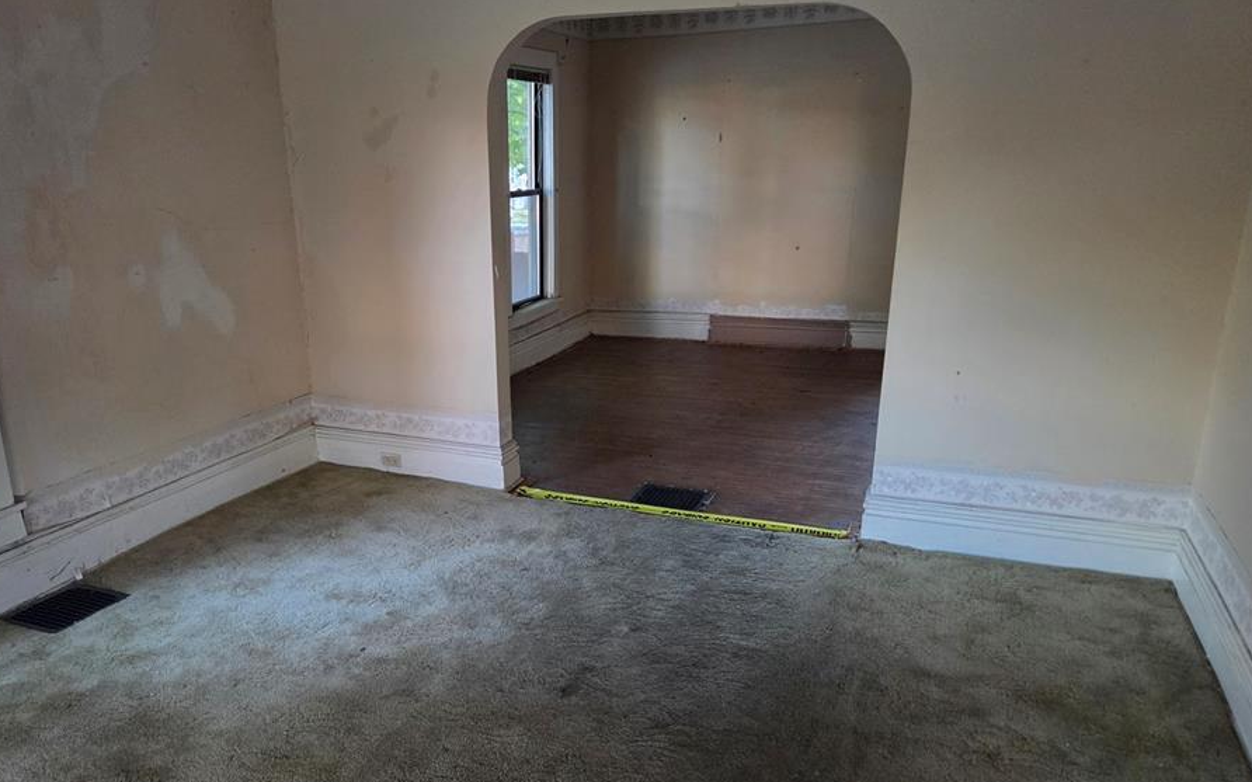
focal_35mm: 28
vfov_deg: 44.4
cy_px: 444
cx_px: 542
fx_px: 955
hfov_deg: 66.2
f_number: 1.8
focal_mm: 5.4
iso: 1600
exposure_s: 1/120
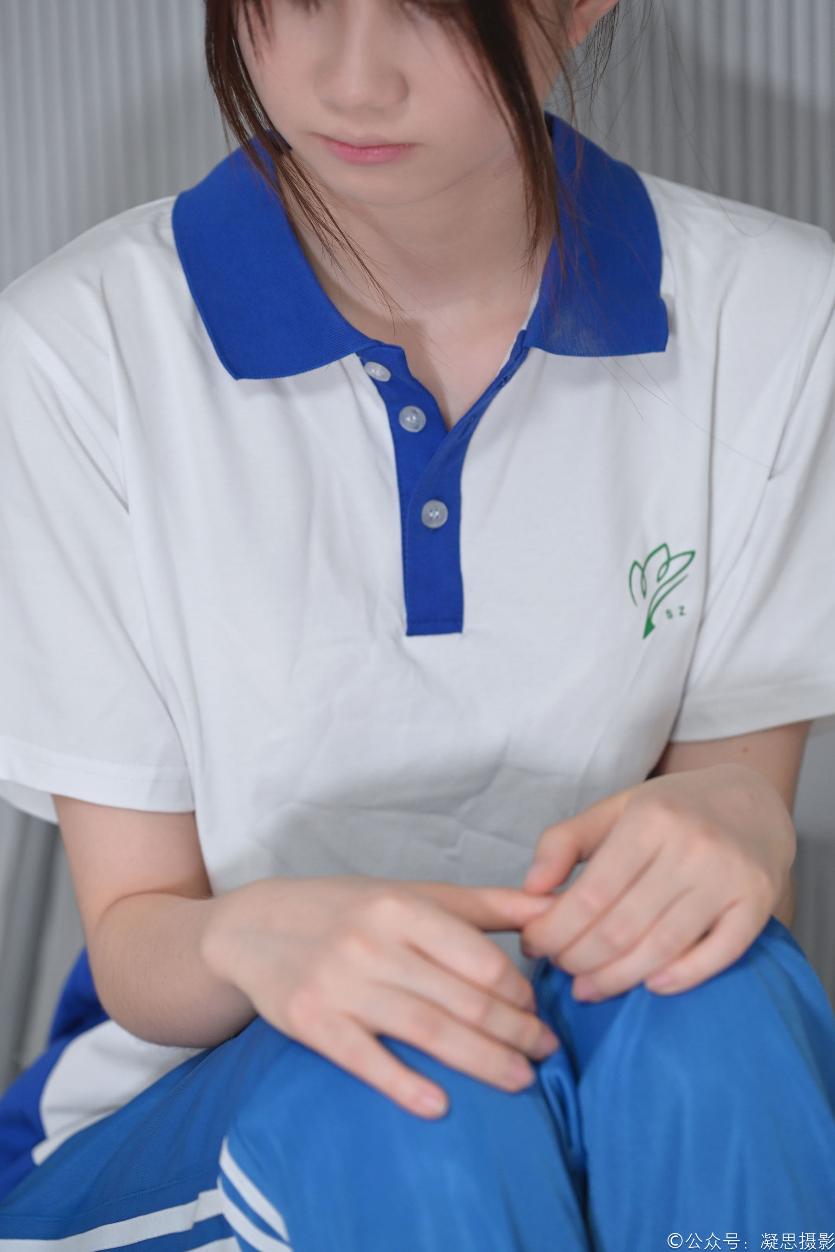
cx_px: 418
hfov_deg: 11.1
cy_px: 626
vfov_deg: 16.7
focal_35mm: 123
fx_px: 4279
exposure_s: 1/100
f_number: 3.5
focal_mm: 123
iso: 1250
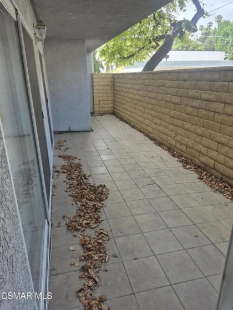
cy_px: 155
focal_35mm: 23
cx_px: 116
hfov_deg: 58.9
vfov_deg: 73.9
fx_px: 206
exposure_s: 1/336
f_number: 1.8
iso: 25
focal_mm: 5.4
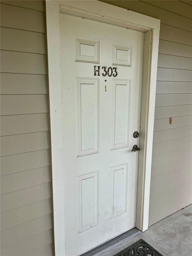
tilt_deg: -8.3
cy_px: 128
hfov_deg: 53.1
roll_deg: -0.5
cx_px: 96
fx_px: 192
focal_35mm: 26
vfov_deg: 67.3
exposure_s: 1/668
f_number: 1.6
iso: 50
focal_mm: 5.1
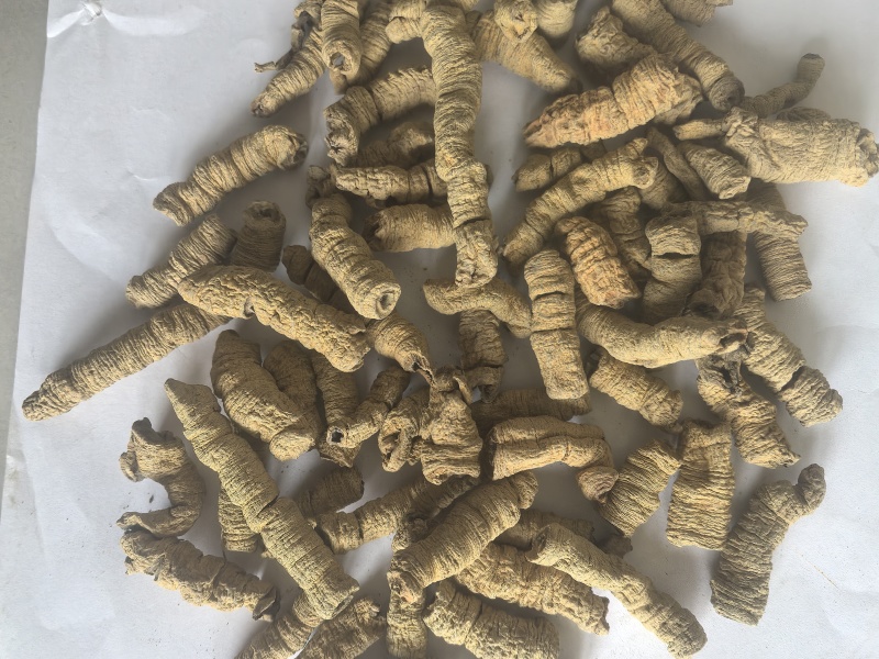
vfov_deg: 51.4
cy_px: 330
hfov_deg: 65.3
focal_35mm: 27
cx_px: 440
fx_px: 686
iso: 320
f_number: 2
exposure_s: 1/50
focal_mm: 5.75
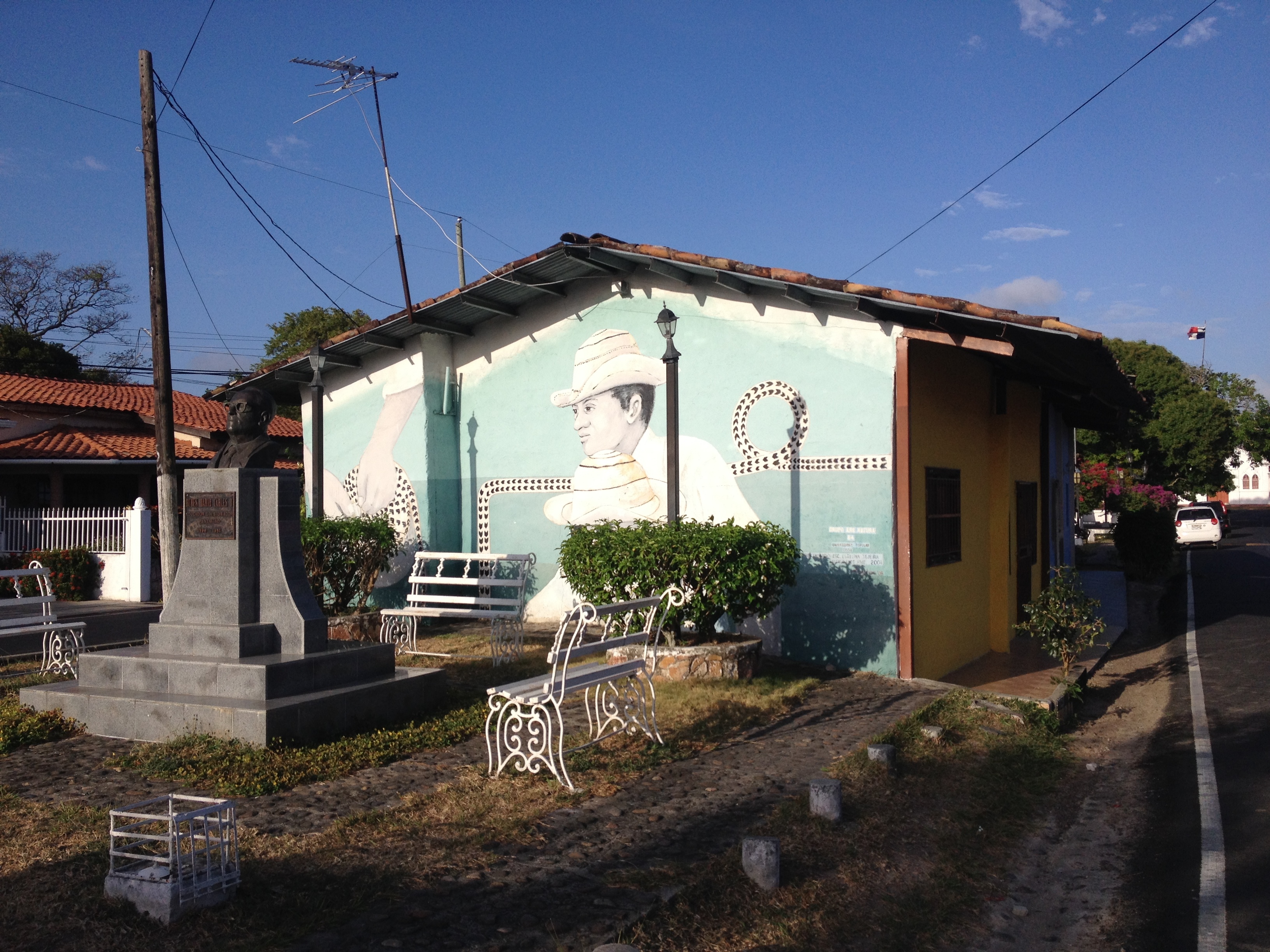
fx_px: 1284
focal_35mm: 35
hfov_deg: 52.6
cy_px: 476
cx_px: 635
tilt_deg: -1.3
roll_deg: +0.5
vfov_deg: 40.7
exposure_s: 1/2513
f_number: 2.4
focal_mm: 4.28
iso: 50
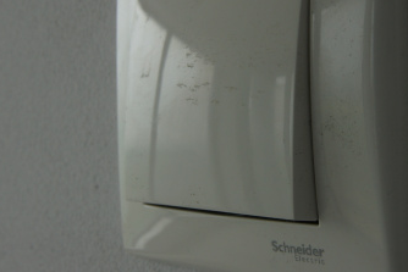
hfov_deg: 28.8
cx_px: 242
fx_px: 794
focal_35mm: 70
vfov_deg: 19.5
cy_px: 135
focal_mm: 26
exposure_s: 1/125
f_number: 13
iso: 200
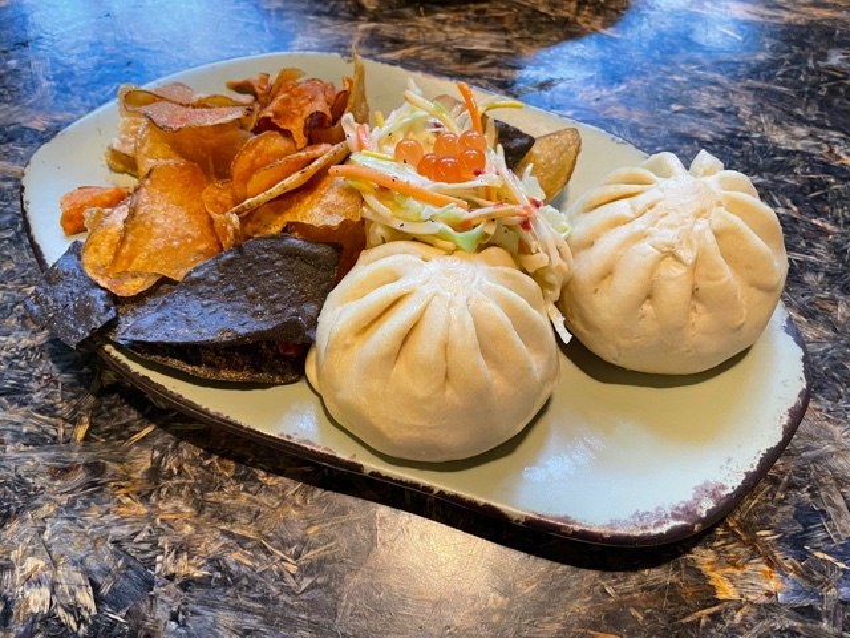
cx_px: 425
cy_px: 319
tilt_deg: -59.1
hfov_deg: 67.3
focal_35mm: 26
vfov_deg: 53.1
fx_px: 638
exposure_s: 1/60
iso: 320
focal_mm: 4.2
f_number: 1.6
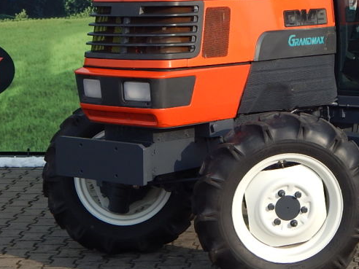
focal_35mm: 124
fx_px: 1286
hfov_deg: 15.7
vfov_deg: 11.9
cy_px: 43
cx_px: 325
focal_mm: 10.9
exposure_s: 1/640
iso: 125
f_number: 4
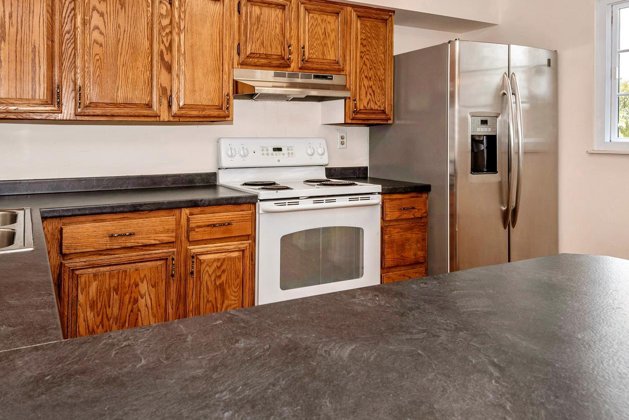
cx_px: 264
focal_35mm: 26
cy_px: 135
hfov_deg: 68.9
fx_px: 454
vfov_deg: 48.6
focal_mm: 16
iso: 320
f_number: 9
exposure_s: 1/60
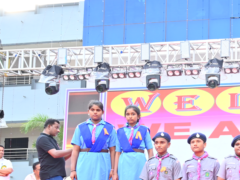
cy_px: 156
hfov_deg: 22.7
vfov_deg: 18.6
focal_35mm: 78
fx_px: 542
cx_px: 296
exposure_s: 1/125
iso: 1000
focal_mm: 32.5
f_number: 8
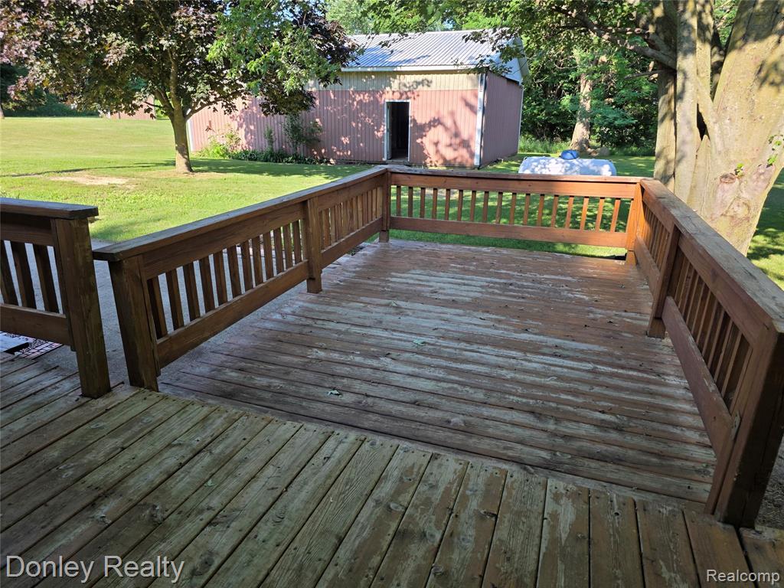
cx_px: 392
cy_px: 294
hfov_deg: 73.9
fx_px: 521
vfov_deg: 58.9
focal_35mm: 23
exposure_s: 1/1228
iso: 80
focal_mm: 6.3
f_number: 1.7
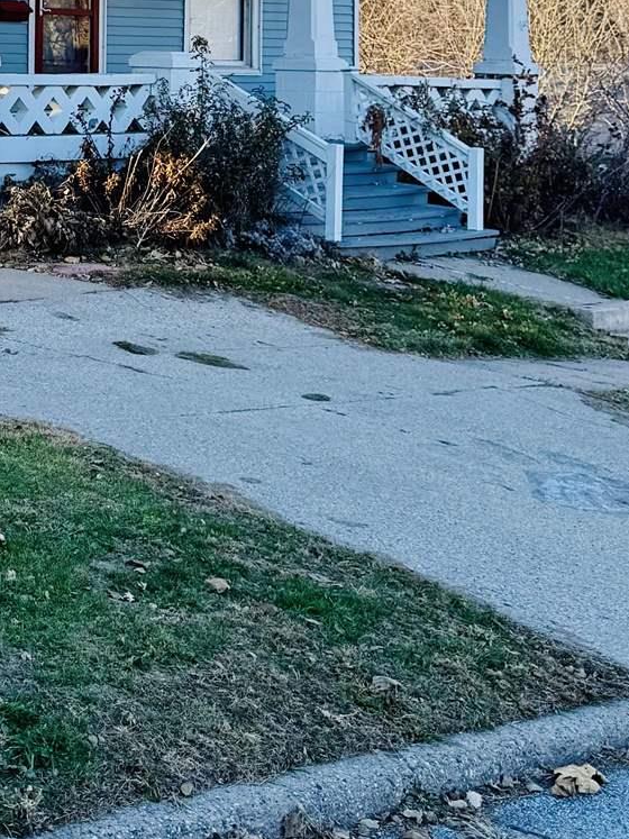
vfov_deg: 24.8
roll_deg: -0.2
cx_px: -235
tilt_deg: +1.6
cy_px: -39
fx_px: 1793
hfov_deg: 18.3
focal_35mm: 74
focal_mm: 6.76
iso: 80
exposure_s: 1/1869
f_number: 1.78
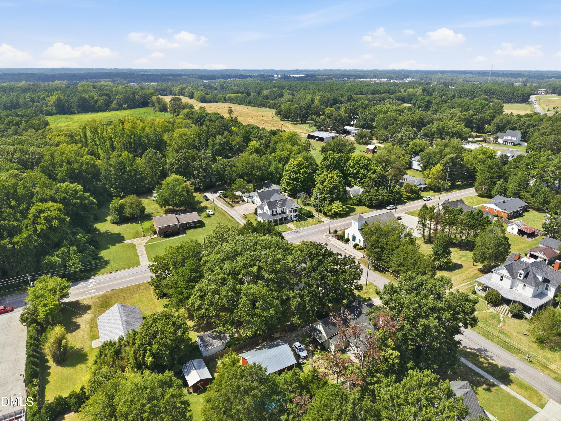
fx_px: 389
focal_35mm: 24
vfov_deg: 56.8
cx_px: 280
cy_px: 210
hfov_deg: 71.6
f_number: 1.8
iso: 190
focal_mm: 8.7
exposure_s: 1/3200
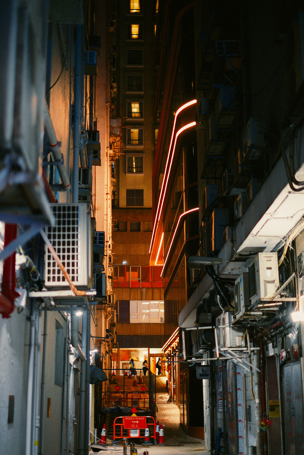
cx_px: 152
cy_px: 228
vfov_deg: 37.5
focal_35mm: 53
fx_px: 671
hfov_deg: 25.5
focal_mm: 35
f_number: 1.4
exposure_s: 1/60
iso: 500
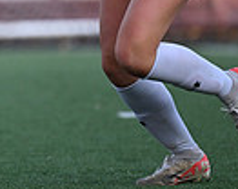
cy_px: -63
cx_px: -142
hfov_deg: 2.3
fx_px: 5857
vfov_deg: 1.8
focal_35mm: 834
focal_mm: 200
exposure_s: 1/2500
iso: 1400
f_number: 2.8
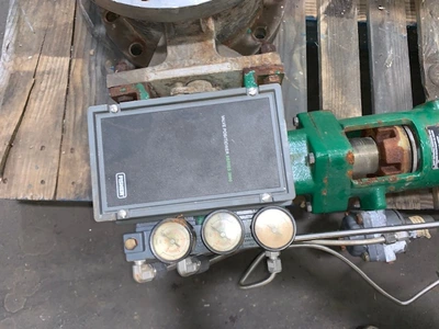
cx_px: 220
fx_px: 330
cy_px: 164
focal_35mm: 26
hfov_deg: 67.3
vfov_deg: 53.1
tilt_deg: -80.3
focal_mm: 4.25
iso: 40
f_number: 1.8
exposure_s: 1/17
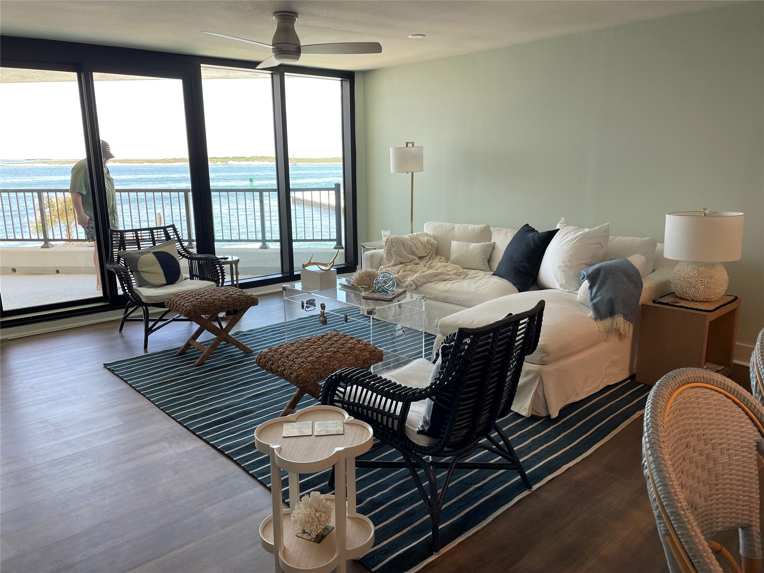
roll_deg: +0.6
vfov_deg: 53.1
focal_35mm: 26
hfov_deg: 67.3
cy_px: 286
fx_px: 574
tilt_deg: -13.4
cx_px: 382
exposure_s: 1/120
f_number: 1.6
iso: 50
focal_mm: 4.2
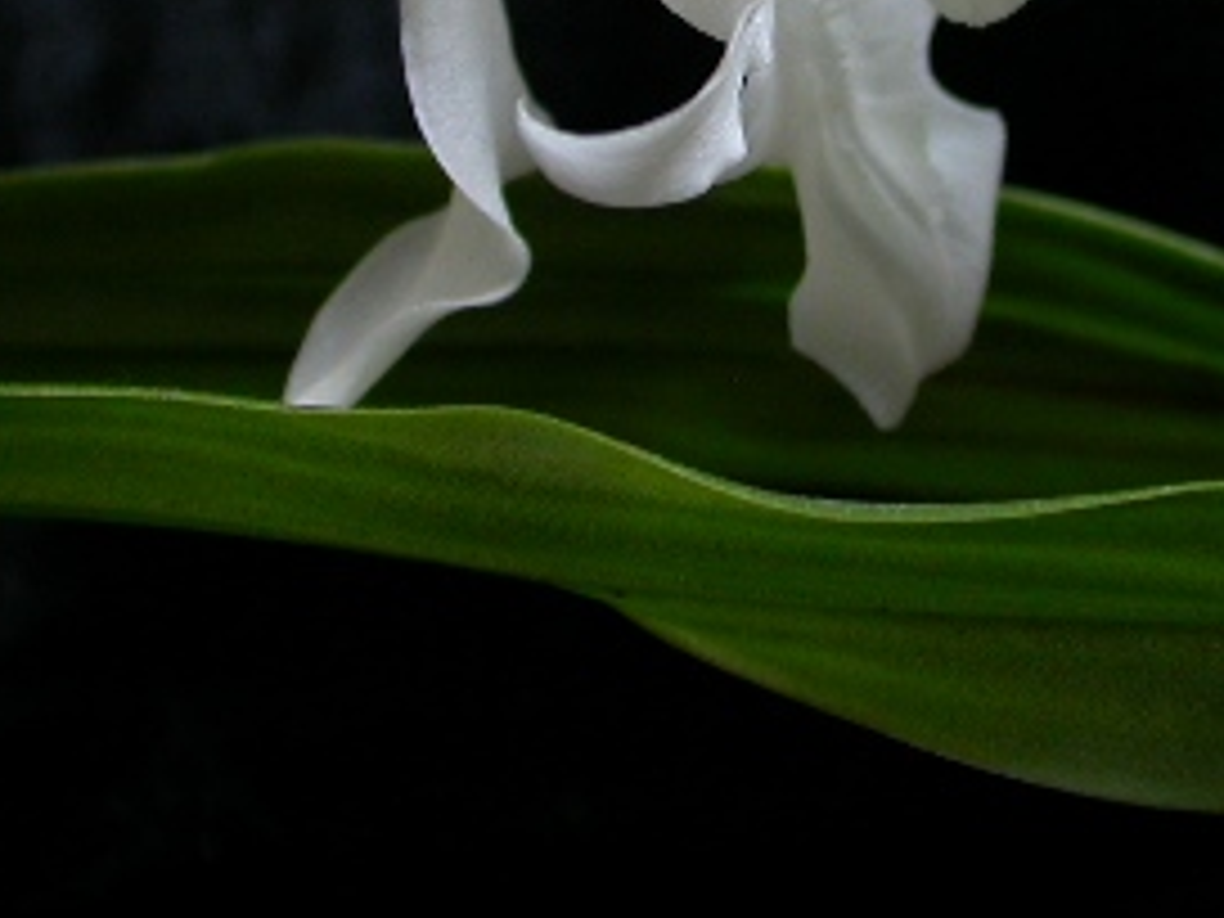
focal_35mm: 94
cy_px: -104
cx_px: 868
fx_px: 3324
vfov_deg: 15.3
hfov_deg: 20.7
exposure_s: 1/32.5
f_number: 2.6
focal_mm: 8.4
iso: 100
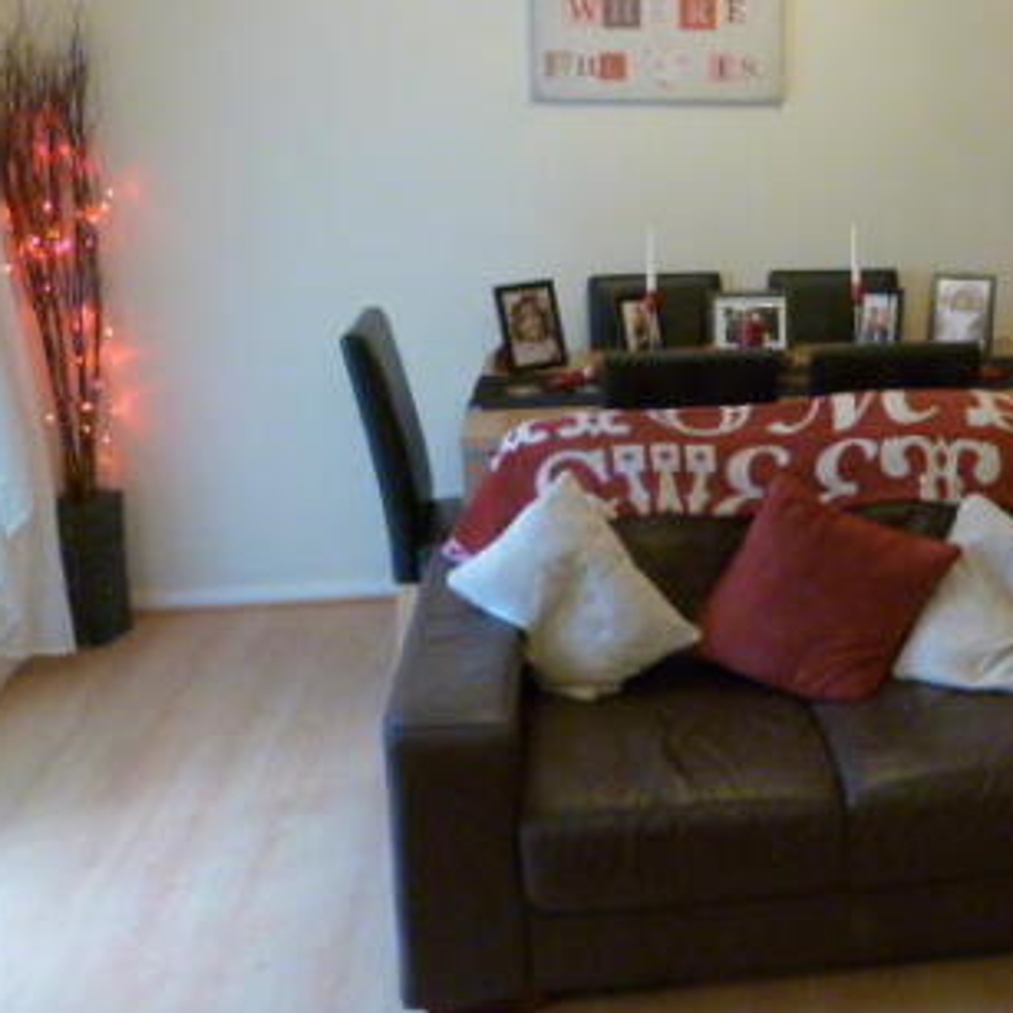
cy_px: 322
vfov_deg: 39.5
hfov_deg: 38.3
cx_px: 836
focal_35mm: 42
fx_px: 1391
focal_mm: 4.5
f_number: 2.8
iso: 400
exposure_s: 1/30
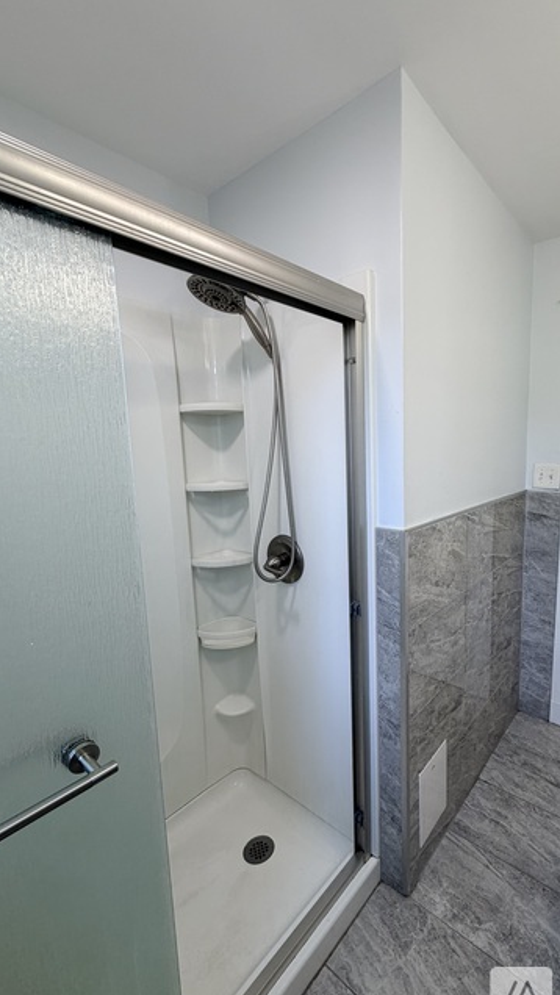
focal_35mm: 16
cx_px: 352
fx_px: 422
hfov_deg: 66.1
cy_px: 508
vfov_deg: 99.3
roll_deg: +0.8
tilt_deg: -9.2
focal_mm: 2.22
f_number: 2.2
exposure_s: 1/120
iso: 100
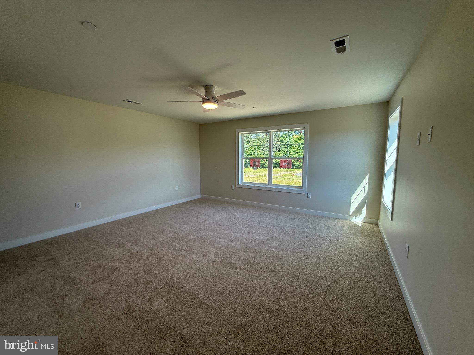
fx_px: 192
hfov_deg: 102.1
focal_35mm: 14
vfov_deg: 85.7
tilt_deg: -4.5
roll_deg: -1.0
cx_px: 237
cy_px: 178
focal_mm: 2.22
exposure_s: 1/143
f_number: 2.2
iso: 50
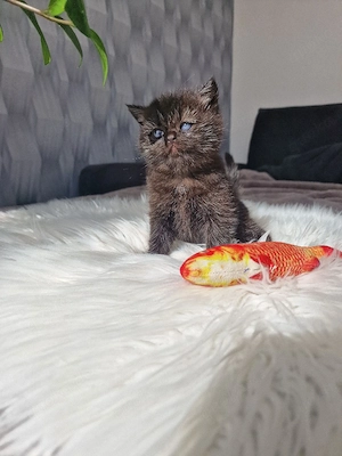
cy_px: 228
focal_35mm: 23
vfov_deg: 73.9
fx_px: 303
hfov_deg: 58.9
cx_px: 171
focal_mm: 6.4
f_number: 1.8
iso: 50
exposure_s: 1/370
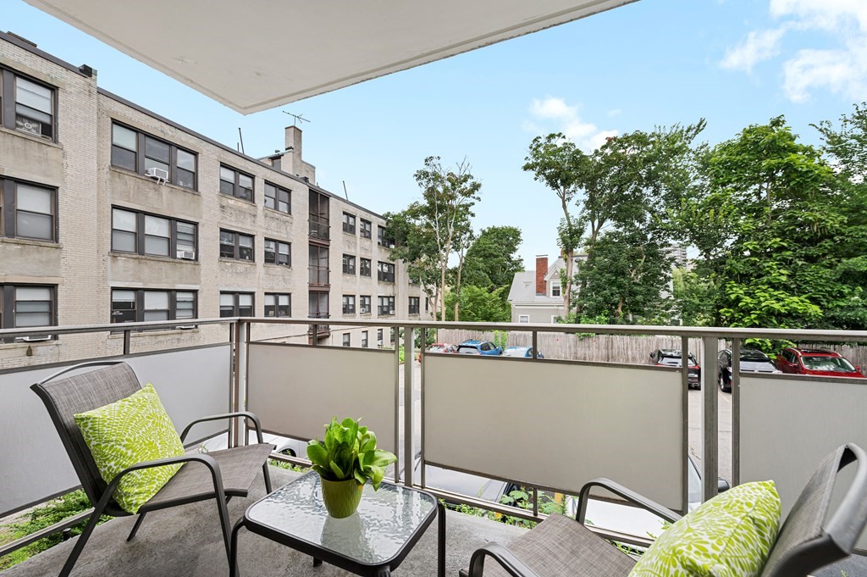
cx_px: 434
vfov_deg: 81.1
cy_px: 288
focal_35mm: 14
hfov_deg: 104.3
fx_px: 337
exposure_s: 1/250
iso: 200
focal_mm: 14
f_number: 5.6
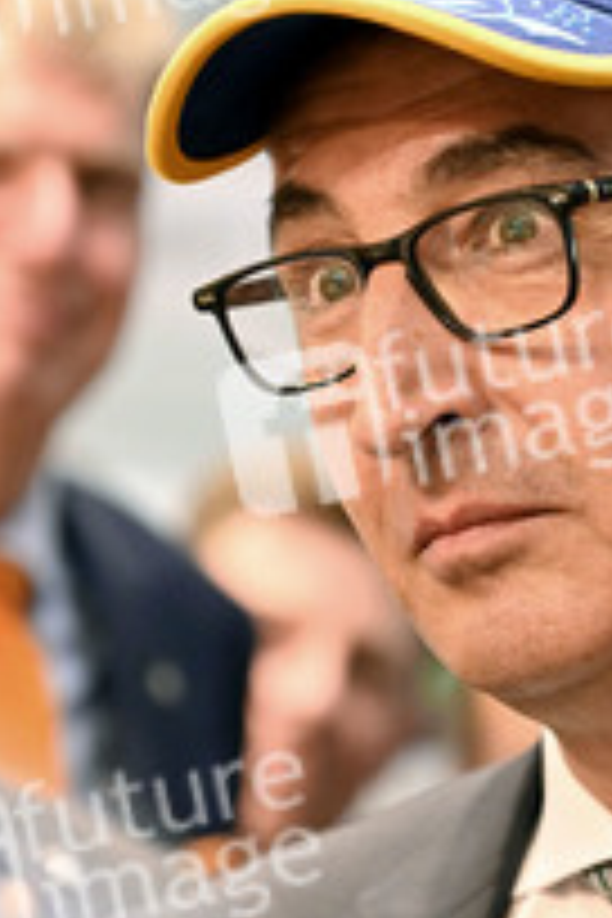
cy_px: 634
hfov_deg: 10.0
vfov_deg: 14.9
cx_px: 580
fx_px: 3493
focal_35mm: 137
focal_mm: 70
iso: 3200
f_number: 2.8
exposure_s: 1/320
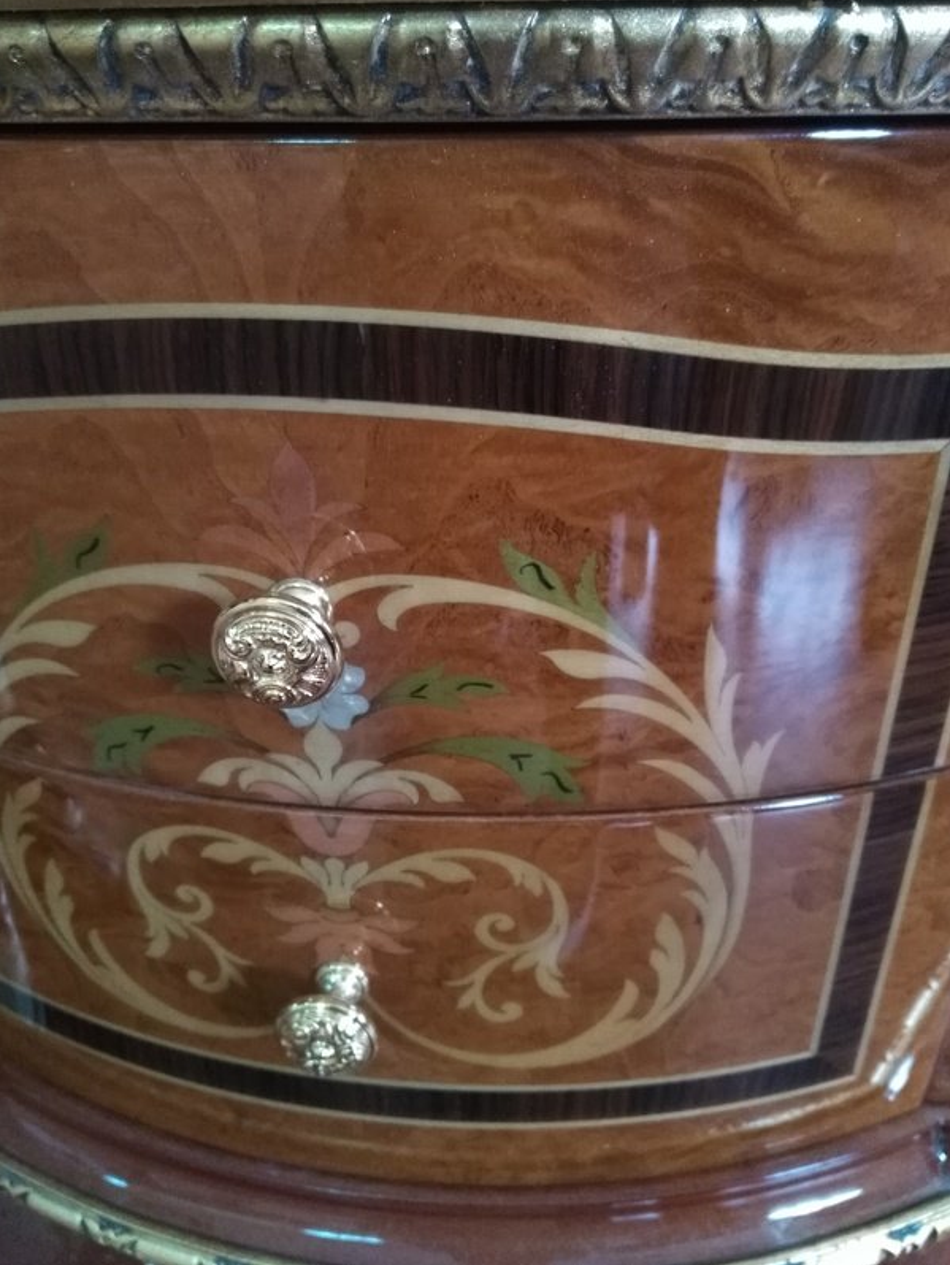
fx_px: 1061
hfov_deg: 48.3
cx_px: 479
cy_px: 613
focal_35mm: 29
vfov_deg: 61.6
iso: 1270
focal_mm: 2.96
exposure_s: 1/25
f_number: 2
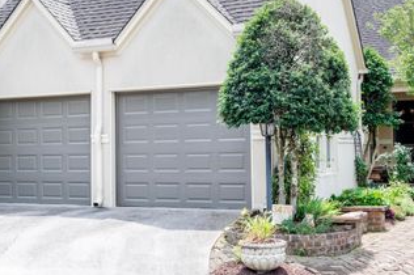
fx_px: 563
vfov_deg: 27.2
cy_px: 79
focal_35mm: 49
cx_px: 198
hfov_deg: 40.4
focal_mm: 31
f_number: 5
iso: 800
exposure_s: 1/1600
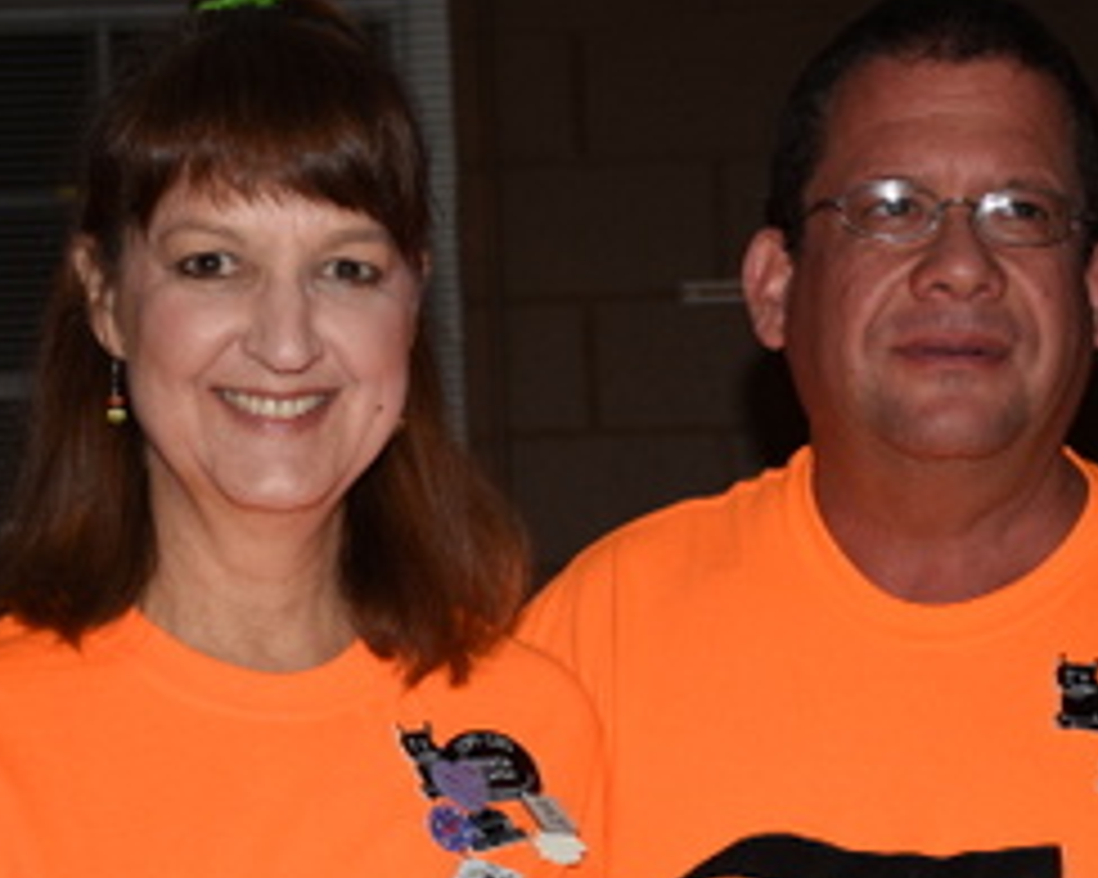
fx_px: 3280
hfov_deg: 19.0
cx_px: 693
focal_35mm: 101
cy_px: 653
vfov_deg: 15.2
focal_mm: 35
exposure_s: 1/60
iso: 100
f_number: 4.2
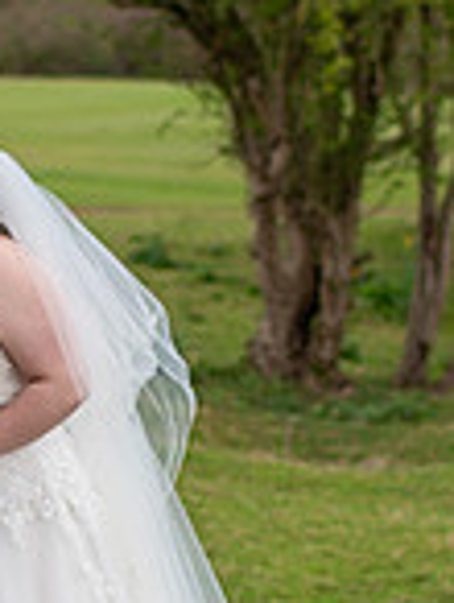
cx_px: -68
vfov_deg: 10.1
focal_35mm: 196
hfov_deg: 7.5
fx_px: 3418
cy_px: 416
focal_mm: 35
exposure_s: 1/640
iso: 100
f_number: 1.8
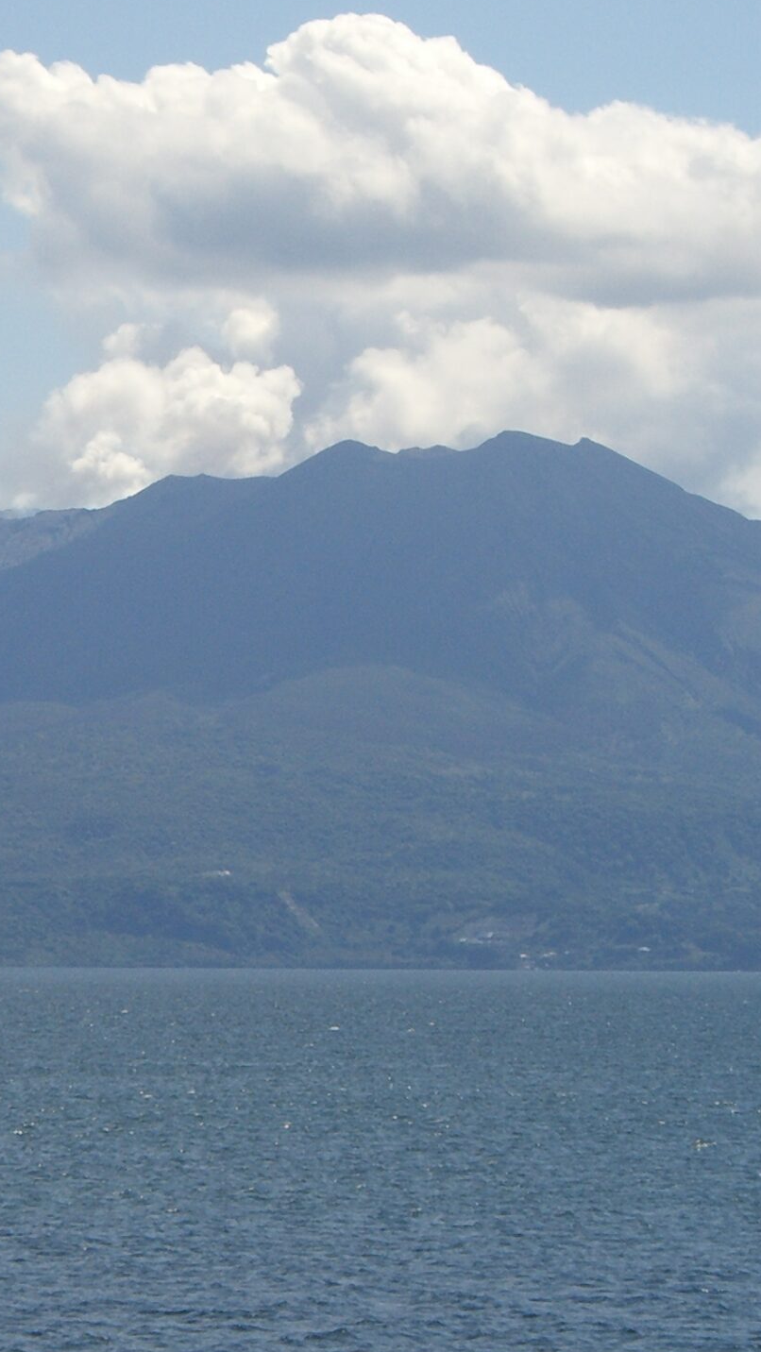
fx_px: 7960
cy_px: 726
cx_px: 174
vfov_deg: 9.7
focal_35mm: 222
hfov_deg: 5.5
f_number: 8.3
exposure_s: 1/250
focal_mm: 18.6
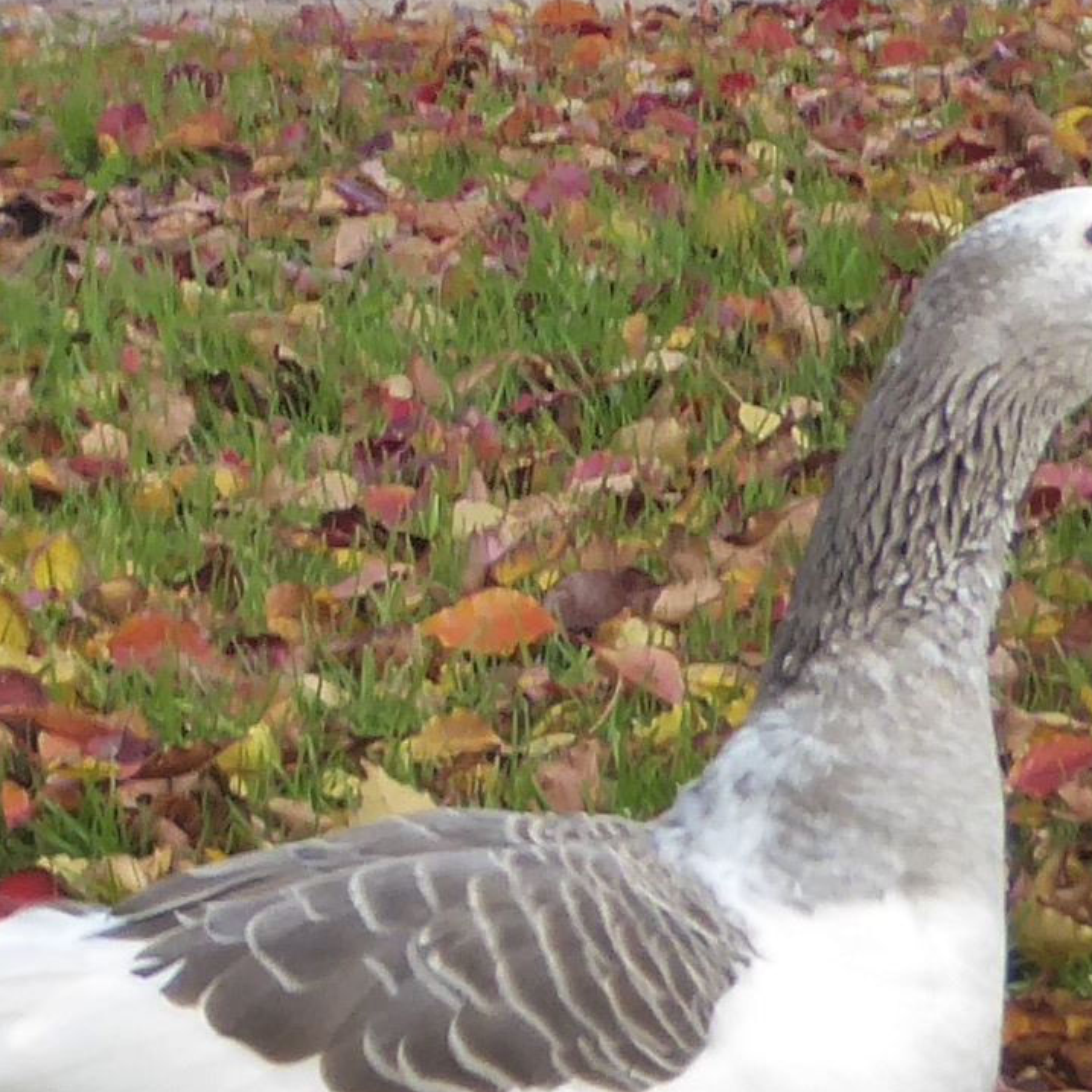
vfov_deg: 2.8
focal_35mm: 626
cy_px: 262
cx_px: -720
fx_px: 22342
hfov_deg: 2.8
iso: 200
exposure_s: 1/60
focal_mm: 20.6
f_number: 5.1
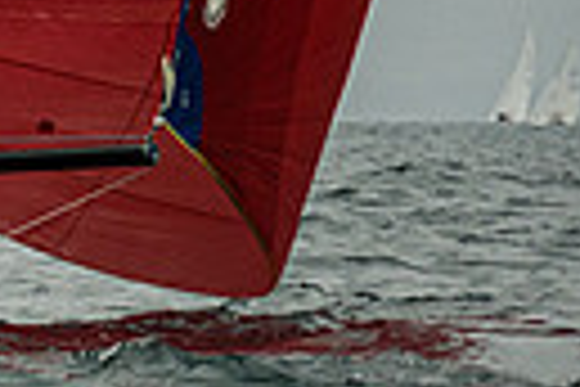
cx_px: -756
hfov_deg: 2.0
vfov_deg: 1.4
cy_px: -247
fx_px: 16368
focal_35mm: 1016
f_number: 6.3
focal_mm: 200
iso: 400
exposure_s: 1/3200
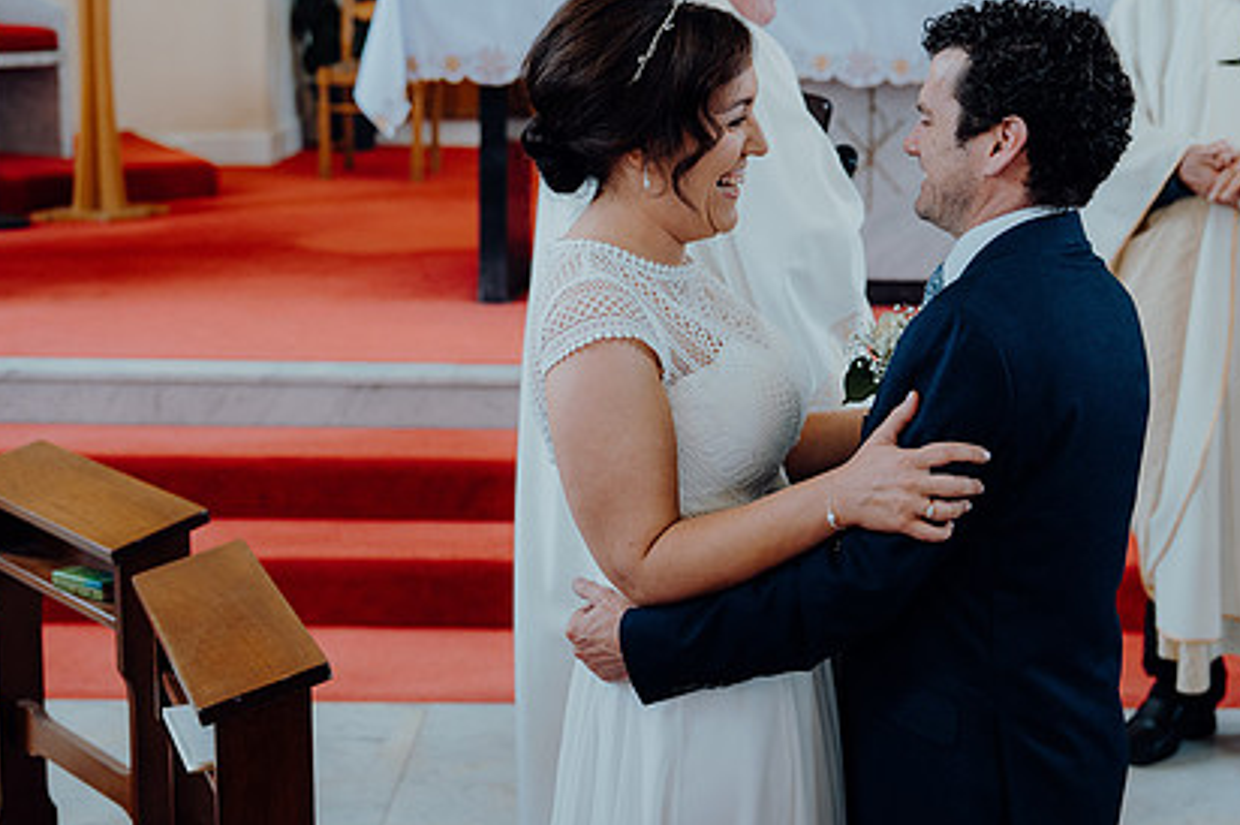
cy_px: 282
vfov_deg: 21.8
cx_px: 783
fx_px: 2134
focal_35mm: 62
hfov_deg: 32.2
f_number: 2.8
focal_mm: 44
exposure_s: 1/200
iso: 640
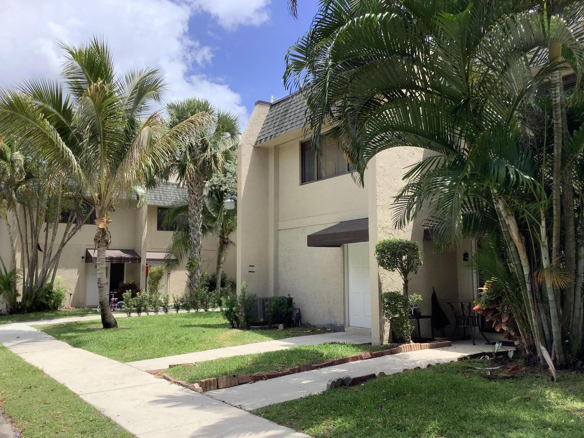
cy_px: 219
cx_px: 292
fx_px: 523
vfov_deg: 45.4
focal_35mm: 31
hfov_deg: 58.4
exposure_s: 1/905
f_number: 2.4
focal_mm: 3.3
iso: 25
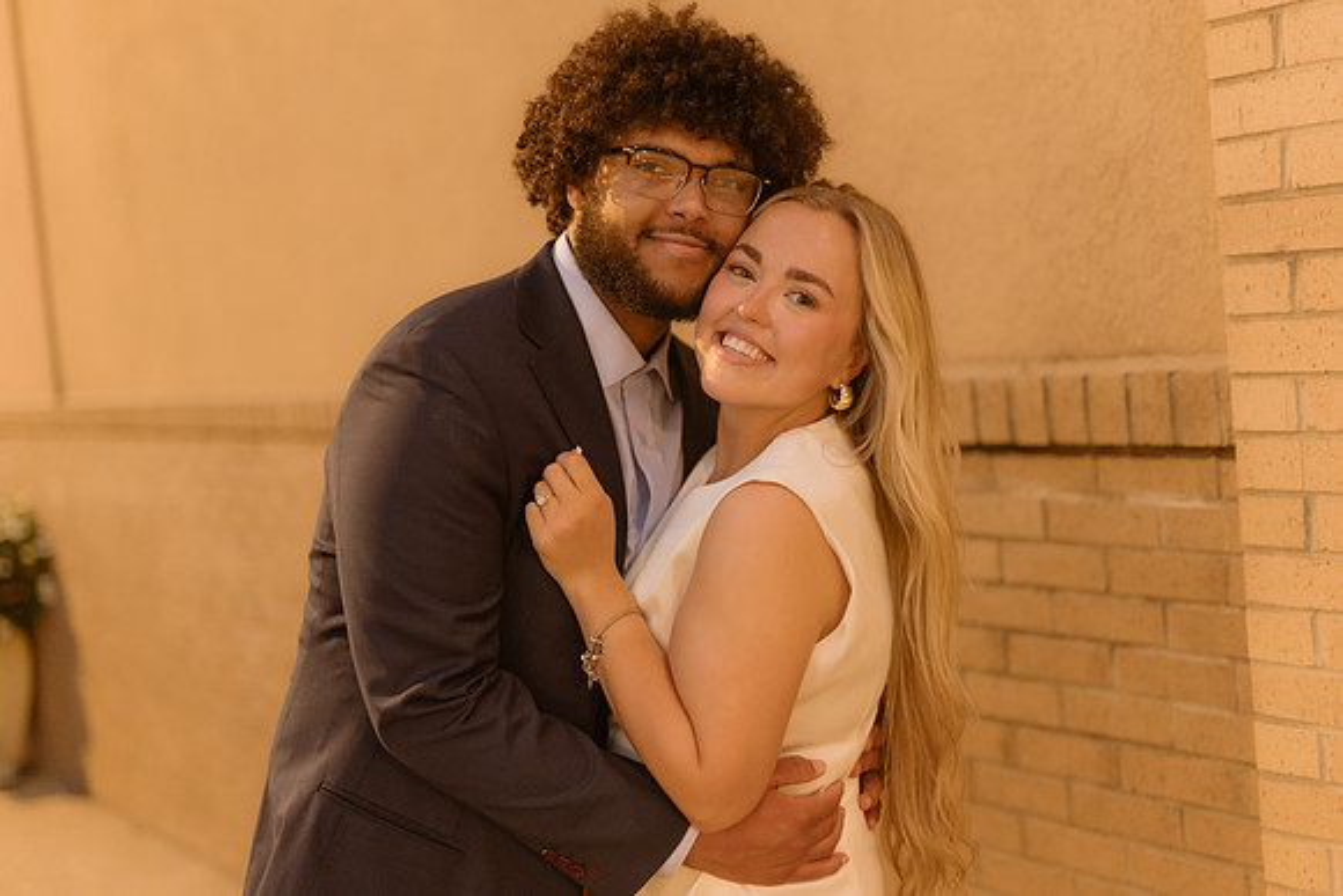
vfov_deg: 27.0
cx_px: 672
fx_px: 1866
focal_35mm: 50
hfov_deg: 39.6
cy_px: 448
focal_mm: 50
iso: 1000
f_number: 1.4
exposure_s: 1/125
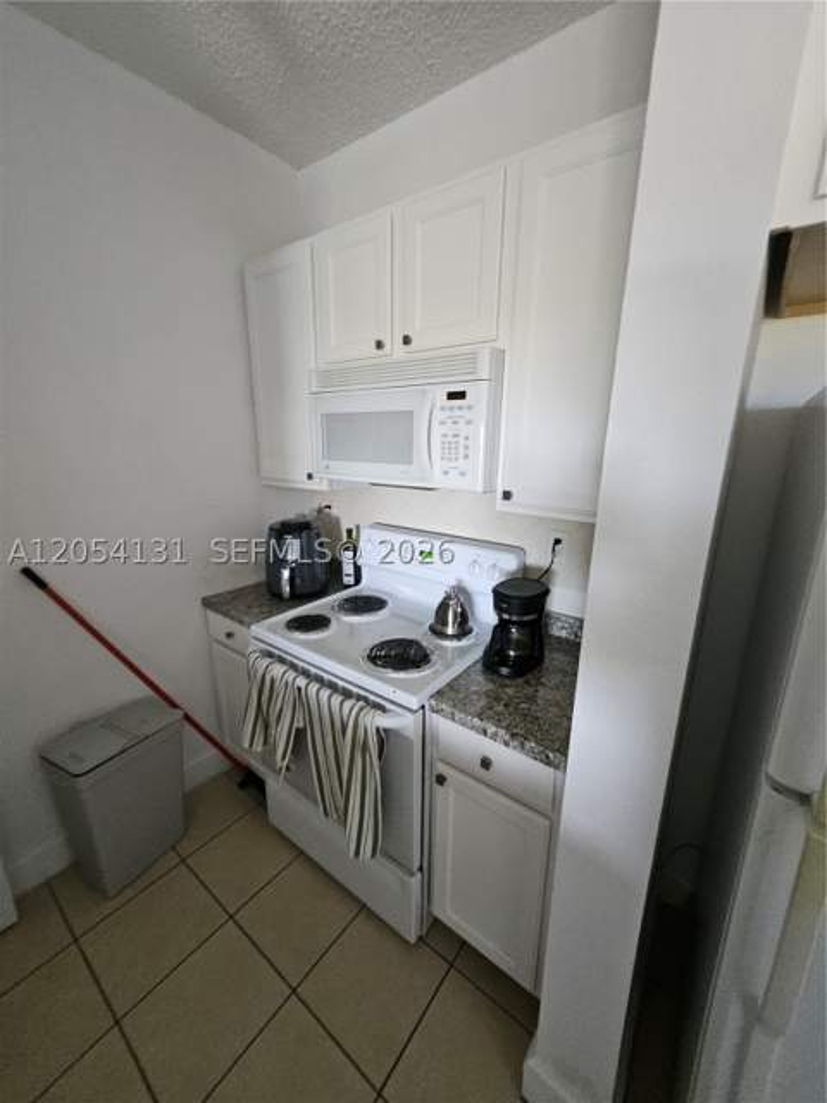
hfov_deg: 89.9
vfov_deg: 106.2
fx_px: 414
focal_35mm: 13
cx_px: 414
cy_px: 552
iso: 320
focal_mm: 1.74
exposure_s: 1/30
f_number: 2.2
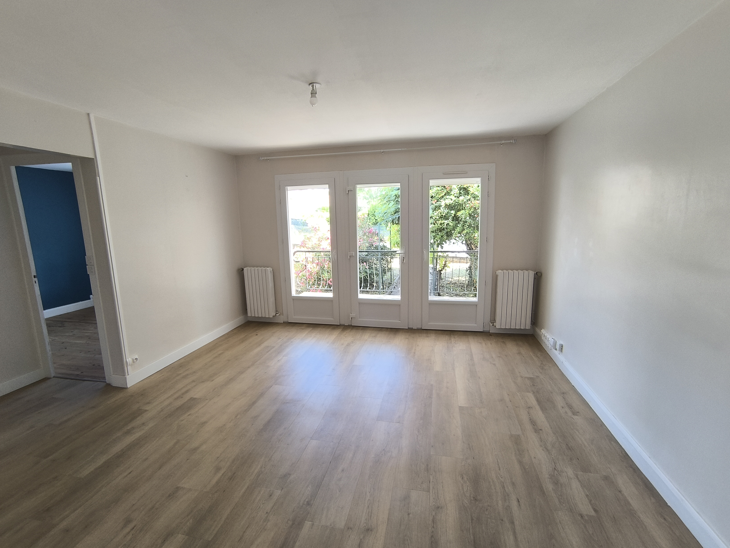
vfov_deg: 78.1
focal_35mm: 16
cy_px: 274
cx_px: 365
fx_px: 337
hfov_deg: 94.5
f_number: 2.2
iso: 50
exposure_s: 1/50
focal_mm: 1.65
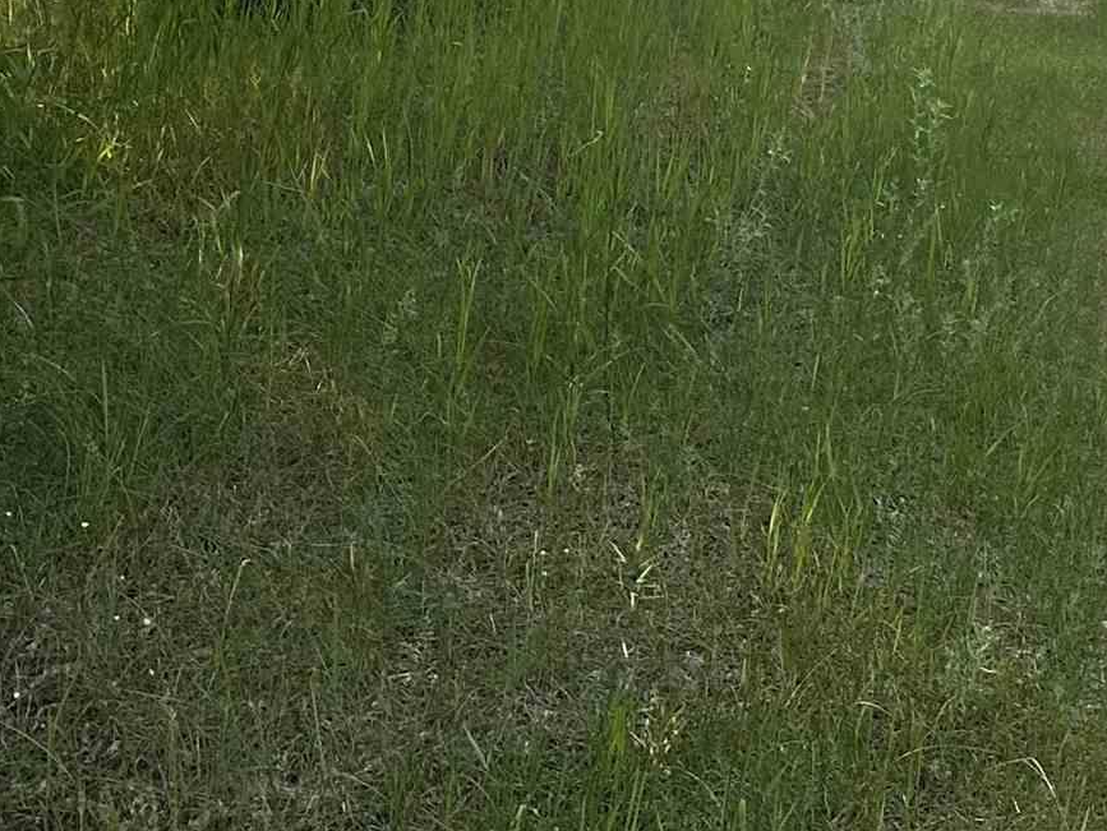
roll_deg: -1.1
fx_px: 2719
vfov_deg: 15.4
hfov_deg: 22.1
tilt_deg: +8.2
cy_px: -577
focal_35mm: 85
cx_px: 1118
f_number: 1.78
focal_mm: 6.86
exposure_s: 1/3472
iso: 80
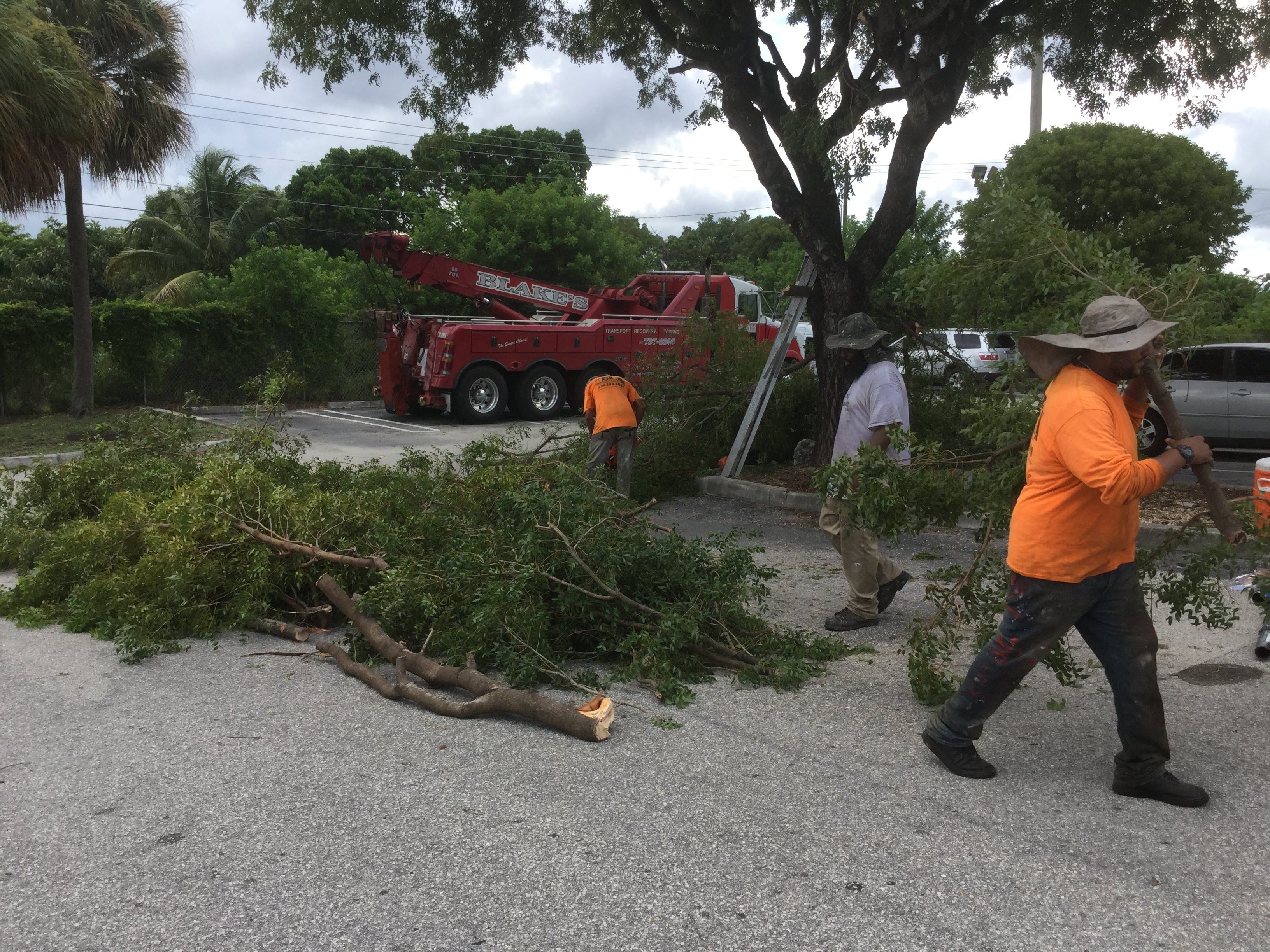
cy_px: 476
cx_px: 635
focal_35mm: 31
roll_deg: -1.5
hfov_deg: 58.4
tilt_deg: -8.5
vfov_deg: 45.4
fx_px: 1137
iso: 25
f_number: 2.4
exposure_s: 1/403
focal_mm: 3.3
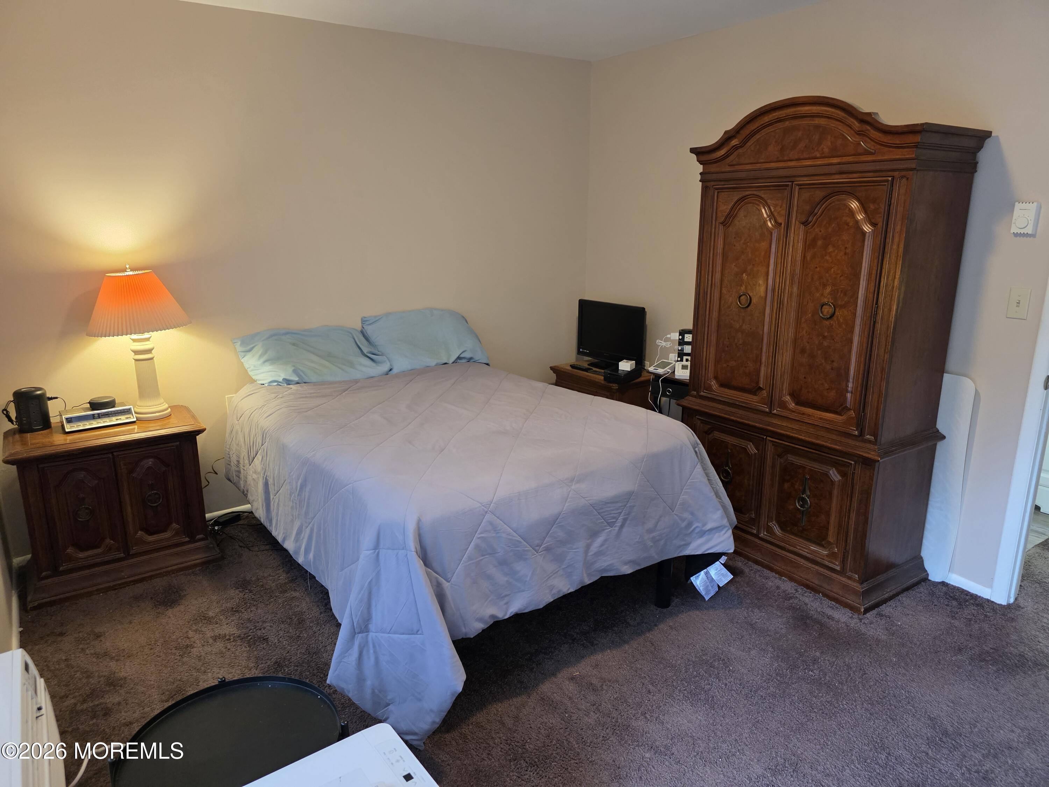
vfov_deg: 58.9
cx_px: 524
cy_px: 394
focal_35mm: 23
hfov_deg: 73.9
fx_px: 697
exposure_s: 1/120
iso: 500
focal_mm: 6.3
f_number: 1.7
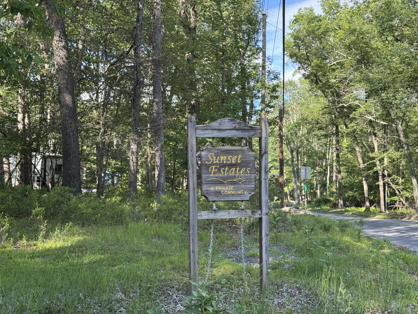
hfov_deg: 39.7
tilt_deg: +1.4
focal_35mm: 48
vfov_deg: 30.3
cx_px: 209
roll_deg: +0.7
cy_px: 157
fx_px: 580
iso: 64
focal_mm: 6.76
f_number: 1.78
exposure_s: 1/370
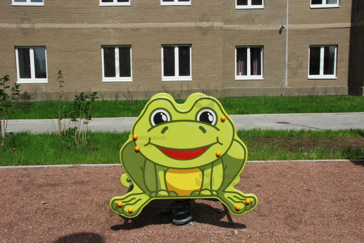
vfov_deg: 35.5
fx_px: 379
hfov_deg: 51.3
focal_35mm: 38
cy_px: 122
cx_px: 182
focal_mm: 25
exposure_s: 1/200
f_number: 25
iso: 400
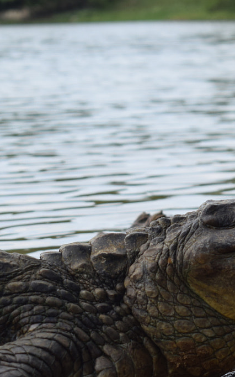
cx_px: 329
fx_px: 2022
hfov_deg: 6.6
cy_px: 274
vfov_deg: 10.6
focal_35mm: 197
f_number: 7.1
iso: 200
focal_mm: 55
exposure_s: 1/320
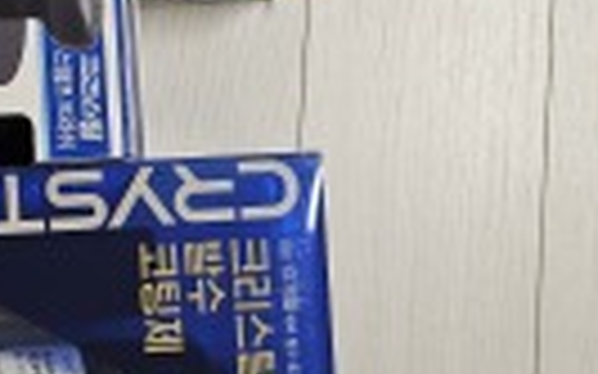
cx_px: 0
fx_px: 1075
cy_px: 248
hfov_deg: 29.1
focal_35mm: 66
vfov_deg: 19.6
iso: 200
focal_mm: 6.3
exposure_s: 1/100
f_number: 1.7
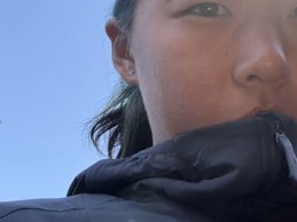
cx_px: 216
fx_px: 437
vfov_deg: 28.2
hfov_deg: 36.8
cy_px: 64
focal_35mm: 51
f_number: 1.9
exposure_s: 1/32
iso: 400
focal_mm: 2.69
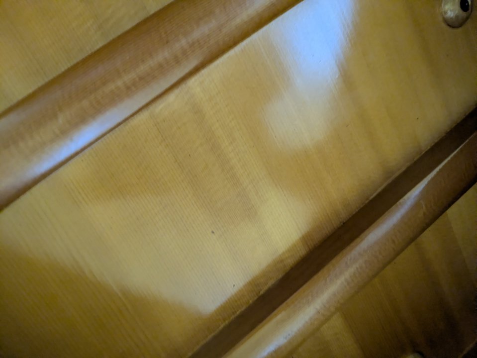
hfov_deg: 69.4
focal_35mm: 25
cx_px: 238
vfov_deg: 54.9
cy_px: 179
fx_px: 345
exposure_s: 1/20
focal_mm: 5.43
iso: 1187
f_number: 1.89
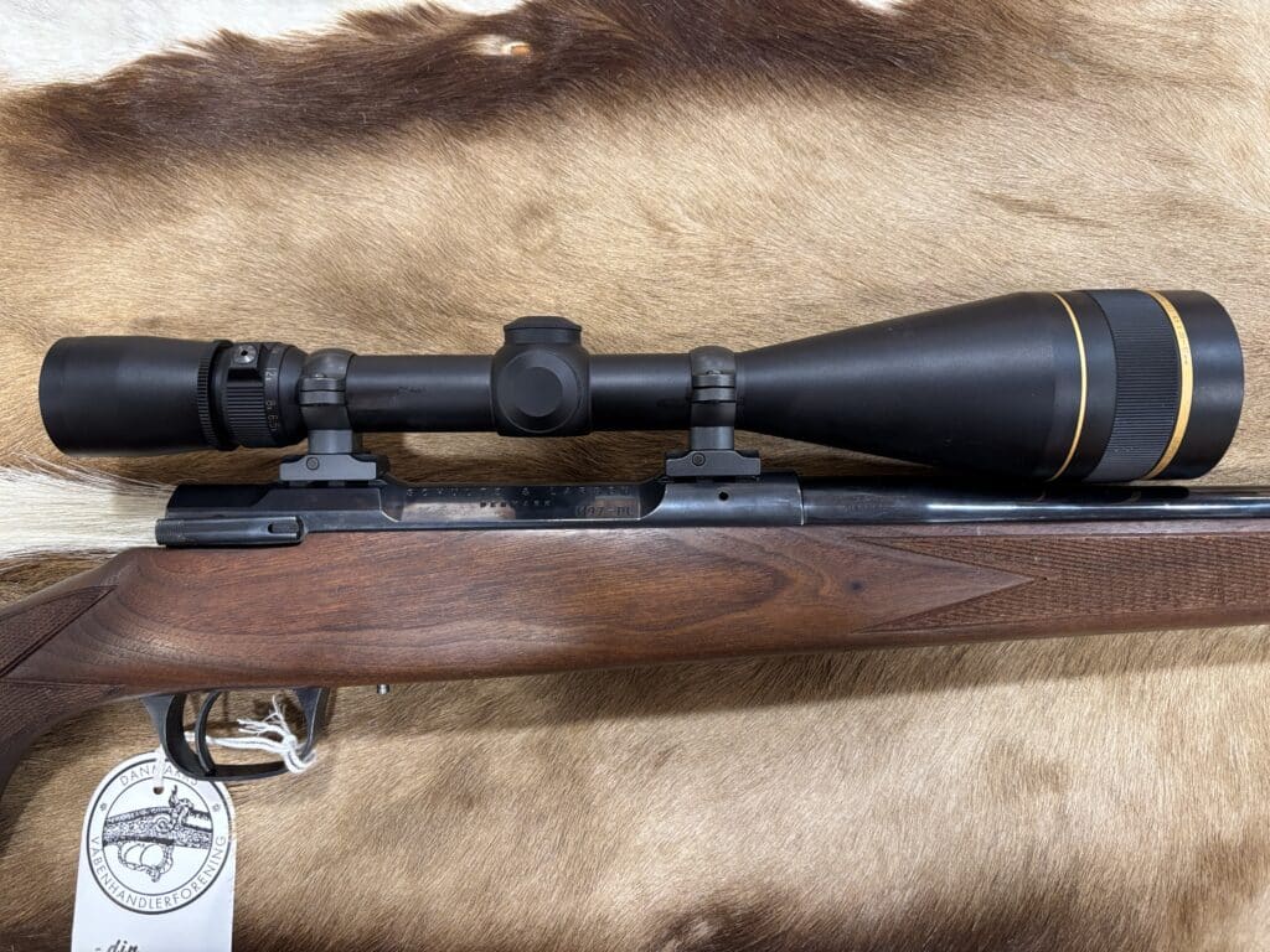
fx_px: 954
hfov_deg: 67.3
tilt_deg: -81.7
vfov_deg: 53.1
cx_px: 635
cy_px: 476
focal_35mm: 26
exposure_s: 1/60
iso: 250
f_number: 1.6
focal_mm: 5.96
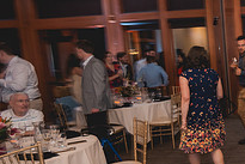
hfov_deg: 29.5
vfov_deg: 28.1
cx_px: 345
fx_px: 327
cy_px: 88
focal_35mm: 48
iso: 1000
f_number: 2.8
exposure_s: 1/20
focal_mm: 17
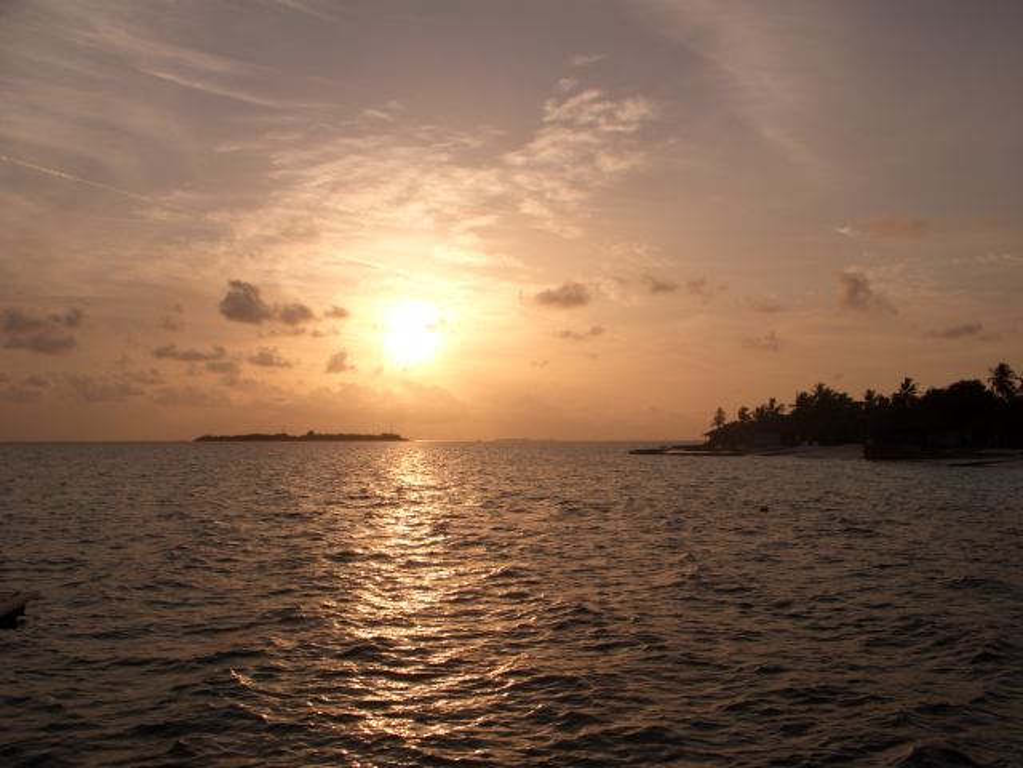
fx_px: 975
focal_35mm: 33
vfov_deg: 42.9
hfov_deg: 55.4
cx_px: 512
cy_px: 384
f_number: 5.6
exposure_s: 1/640
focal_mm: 7.1
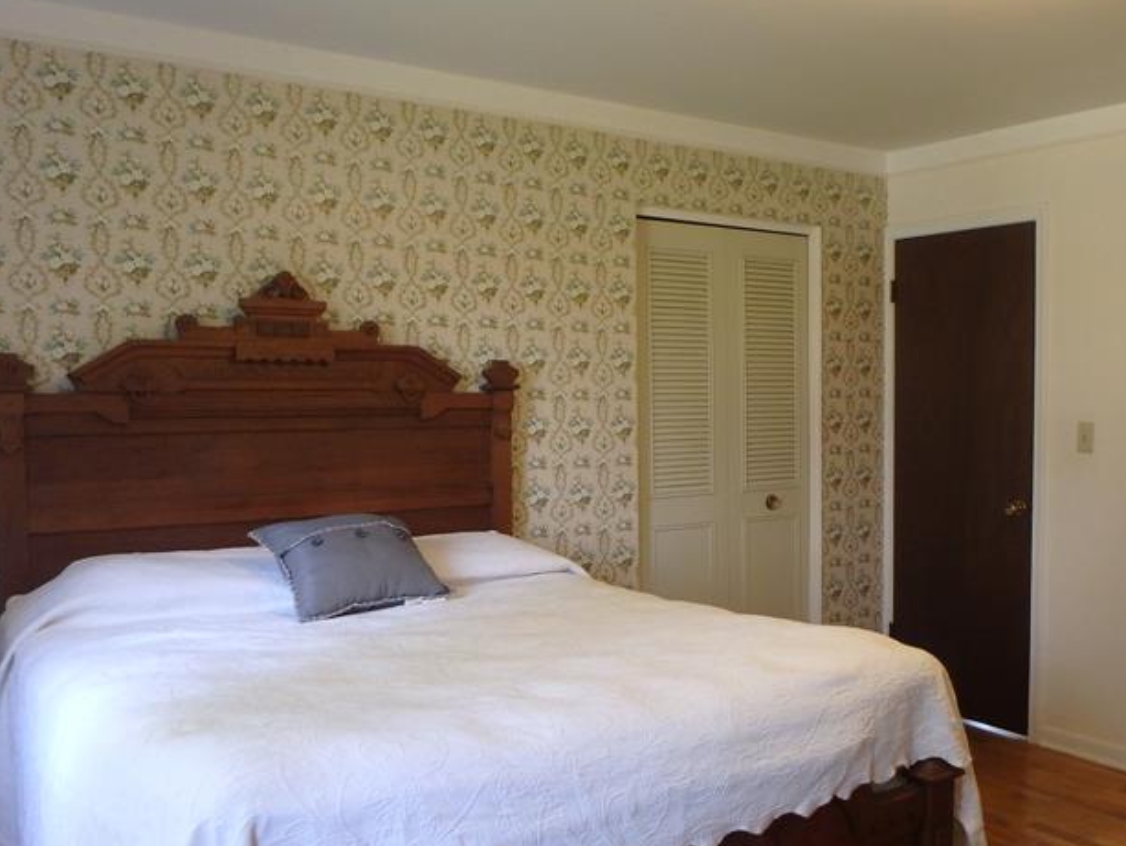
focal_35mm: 35
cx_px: 801
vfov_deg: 40.6
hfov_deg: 51.0
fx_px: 1139
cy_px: 479
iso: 200
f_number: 3.5
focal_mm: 3.7
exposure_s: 1/30
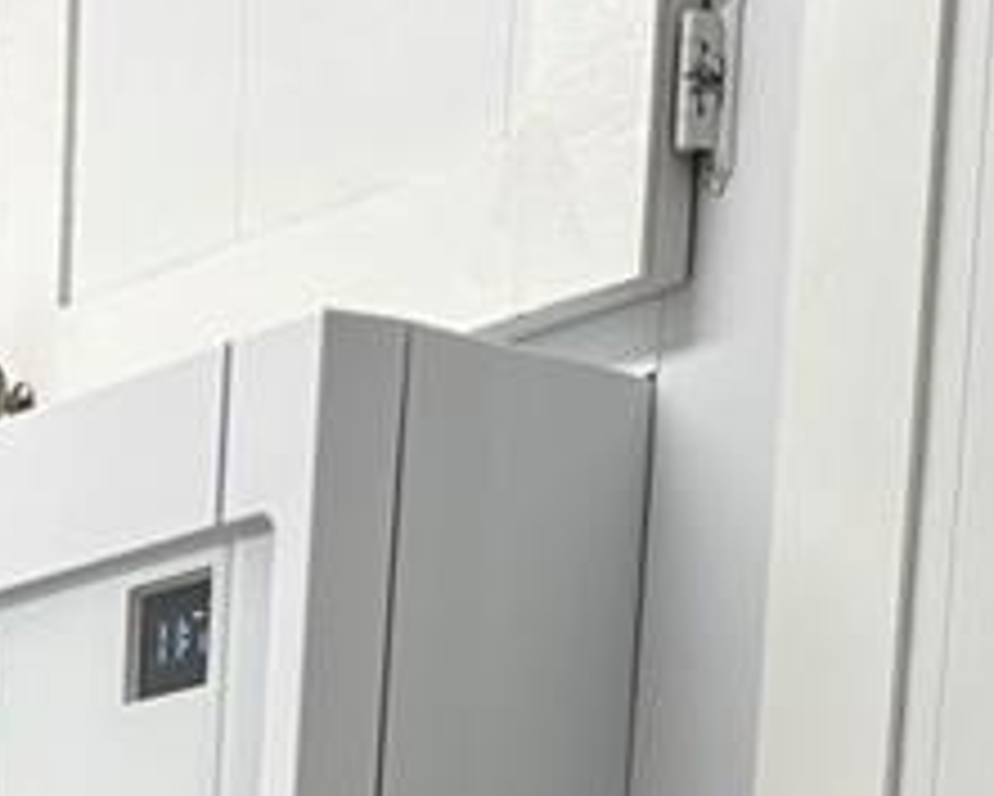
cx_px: -301
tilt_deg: -14.3
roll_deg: -1.8
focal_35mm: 138
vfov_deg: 8.8
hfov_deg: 13.4
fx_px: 4062
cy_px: 2541
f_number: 1.6
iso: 80
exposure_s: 1/120
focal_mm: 5.96
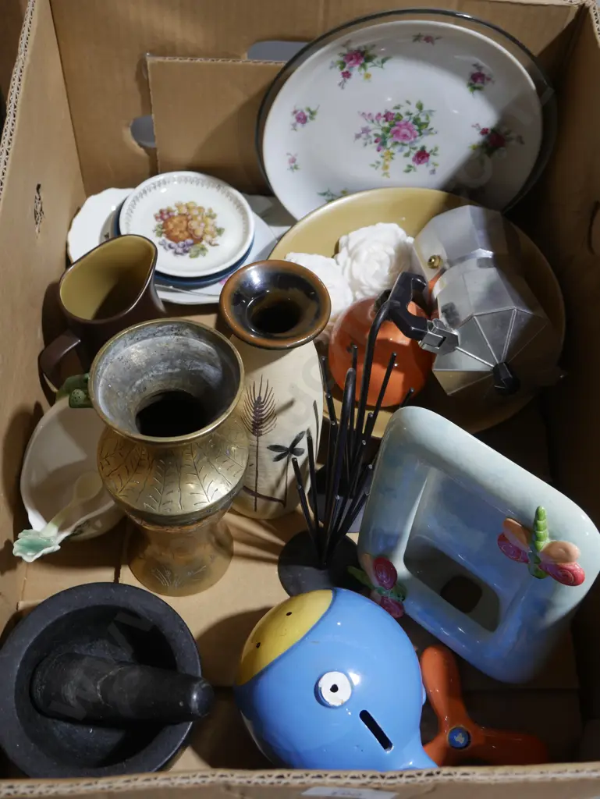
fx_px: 924
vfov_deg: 46.8
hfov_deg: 36.0
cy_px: 400
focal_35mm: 40
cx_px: 300
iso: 400
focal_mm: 20
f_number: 4.4
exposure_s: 1/60
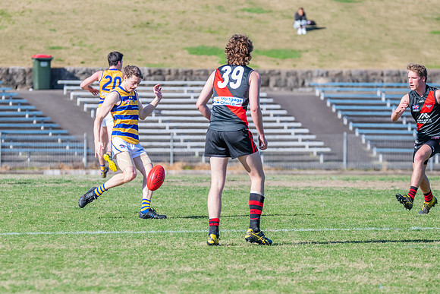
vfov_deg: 3.2
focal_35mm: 428
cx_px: 148
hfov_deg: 4.8
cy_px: 153
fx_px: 5232
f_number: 8
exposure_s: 1/1600
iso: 800
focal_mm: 320
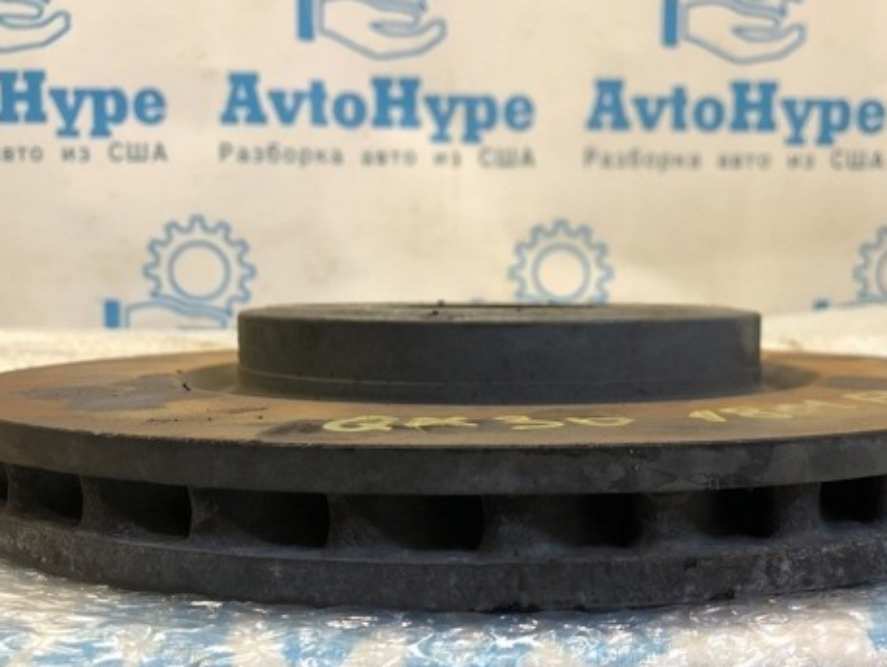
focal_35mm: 39
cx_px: 535
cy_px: 402
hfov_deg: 47.5
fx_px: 1000
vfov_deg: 36.7
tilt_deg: -7.1
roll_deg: +0.4
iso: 32
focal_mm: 4
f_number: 1.8
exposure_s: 1/25
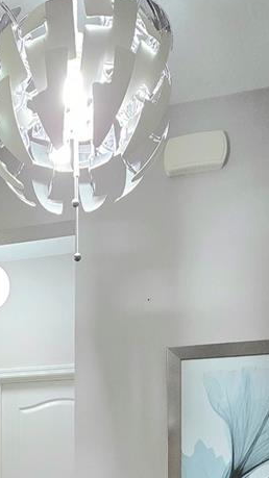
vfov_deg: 43.4
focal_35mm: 37
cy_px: 511
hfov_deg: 30.2
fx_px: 469
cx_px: 14
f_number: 2.2
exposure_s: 1/60.2
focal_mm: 2.2
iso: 320
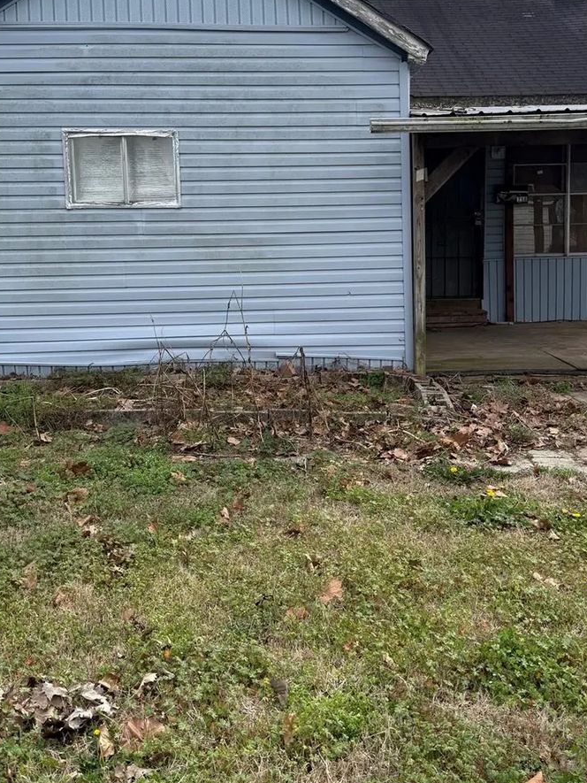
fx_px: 836
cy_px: 303
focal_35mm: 37
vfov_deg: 49.7
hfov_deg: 38.6
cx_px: 342
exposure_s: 1/2525
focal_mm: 6.76
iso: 80
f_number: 1.78
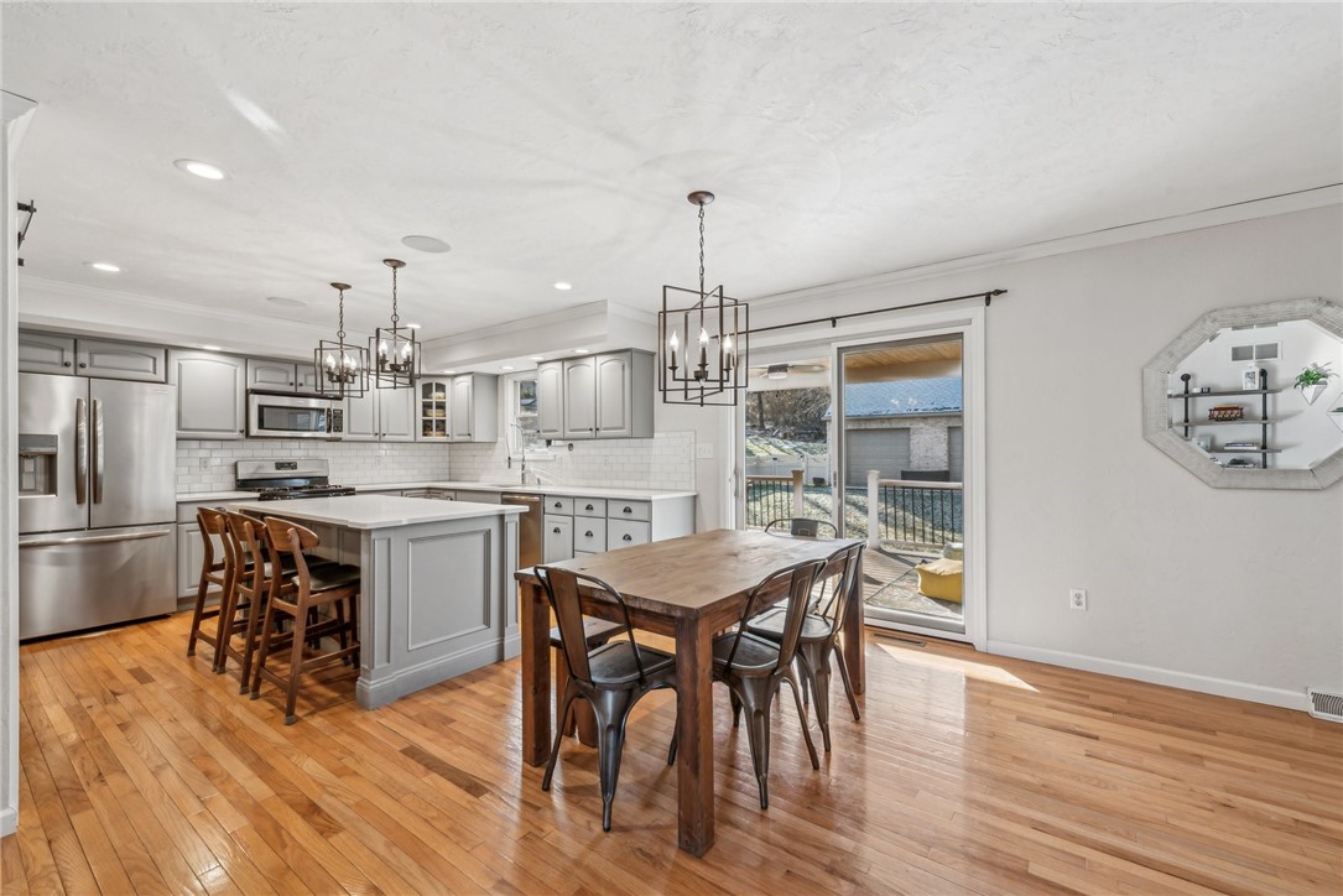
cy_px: 448
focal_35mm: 15
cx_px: 672
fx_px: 560
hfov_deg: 100.4
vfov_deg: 77.4
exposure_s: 1/20
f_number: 11
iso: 100
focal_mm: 15
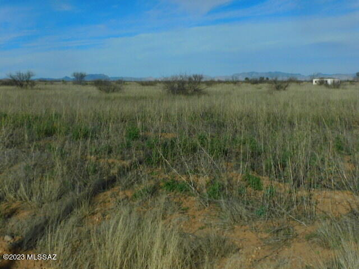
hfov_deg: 42.1
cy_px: 134
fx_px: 467
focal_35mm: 45
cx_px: 180
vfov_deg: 32.2
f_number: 5.6
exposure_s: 1/1250
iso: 125
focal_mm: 8.1
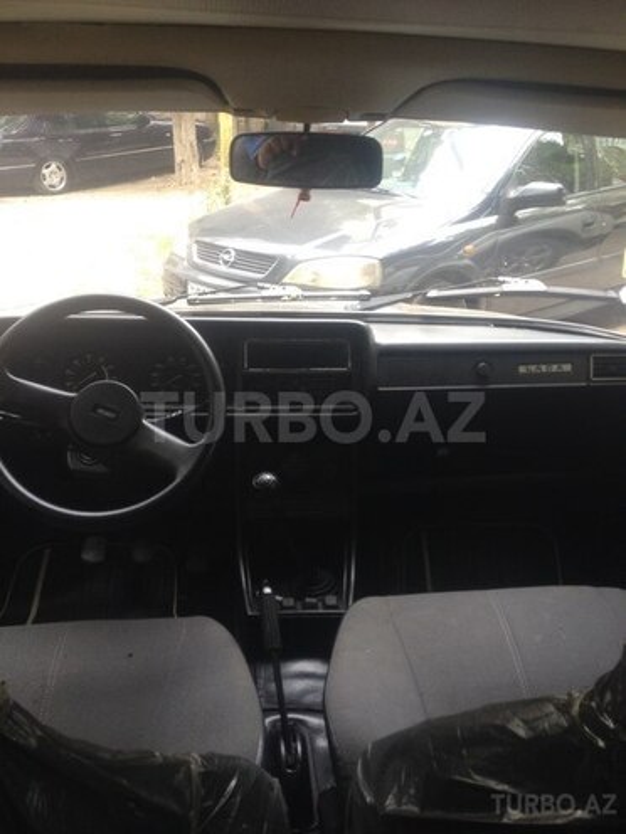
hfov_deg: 40.7
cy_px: 417
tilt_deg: -18.5
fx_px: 844
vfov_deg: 52.6
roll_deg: -1.0
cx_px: 313
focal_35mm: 35
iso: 80
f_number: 2.4
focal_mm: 4.28
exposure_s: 1/120
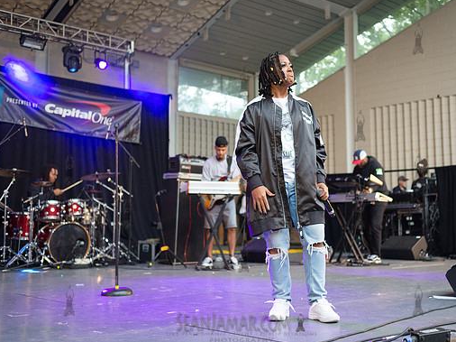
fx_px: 593
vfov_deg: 32.2
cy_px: 166
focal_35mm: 45
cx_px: 287
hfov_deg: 41.8
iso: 2000
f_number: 2.8
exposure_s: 1/640
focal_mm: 35
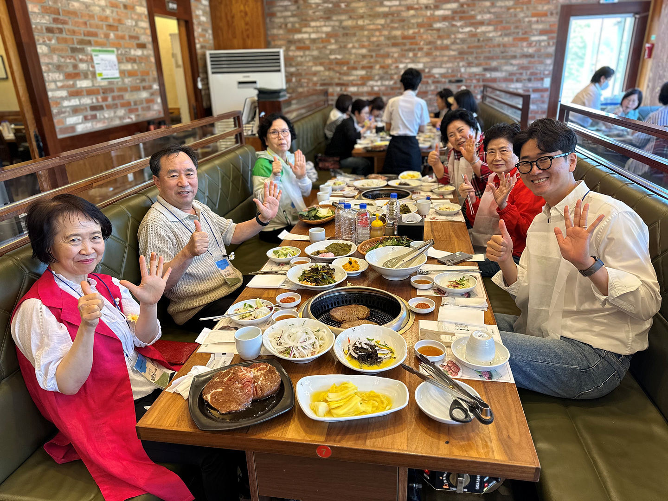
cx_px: 334
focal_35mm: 24
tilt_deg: -21.9
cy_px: 250
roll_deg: +1.1
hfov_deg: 71.6
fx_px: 463
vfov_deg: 56.8
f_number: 1.78
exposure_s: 1/60
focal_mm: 6.86
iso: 125
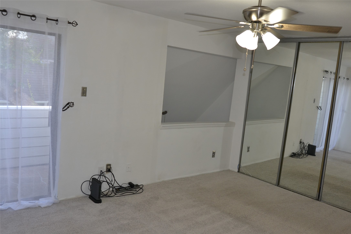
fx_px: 292
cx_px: 176
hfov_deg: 61.9
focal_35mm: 30
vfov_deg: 43.6
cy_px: 117
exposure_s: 1/125
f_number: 4
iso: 400
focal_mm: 20
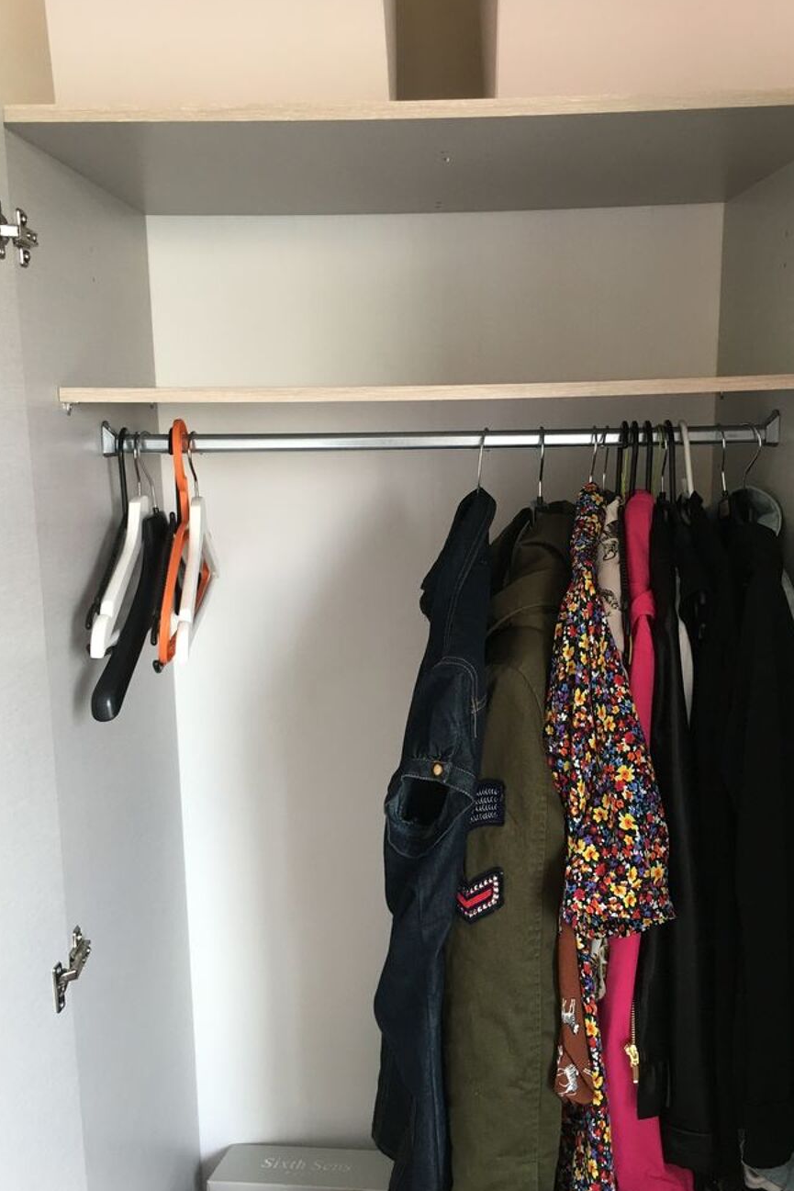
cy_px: 602
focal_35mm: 31
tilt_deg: -10.3
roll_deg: +1.3
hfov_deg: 42.3
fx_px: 1025
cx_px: 394
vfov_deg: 60.3
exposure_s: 1/33
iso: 125
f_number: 2.2
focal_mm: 4.15
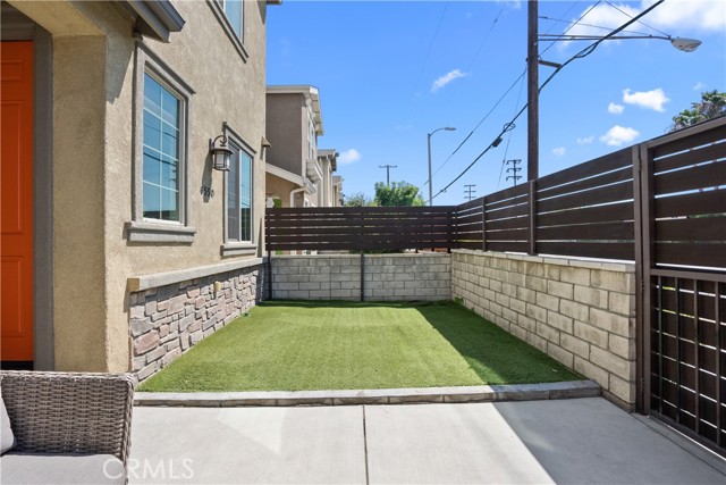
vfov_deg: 73.8
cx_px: 363
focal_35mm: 16
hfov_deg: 96.7
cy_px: 242
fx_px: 323
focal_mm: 16
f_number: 8
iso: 1250
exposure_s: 1/1250
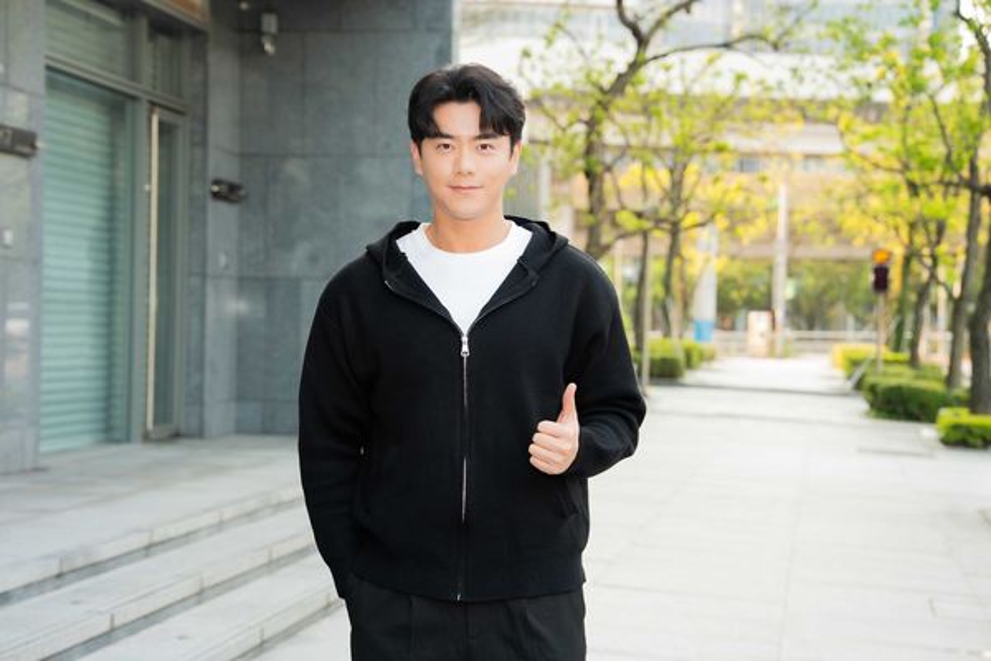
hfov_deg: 28.8
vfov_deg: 19.5
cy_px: 330
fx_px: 1927
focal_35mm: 70
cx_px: 496
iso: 500
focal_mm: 70
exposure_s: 1/160
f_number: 4.5
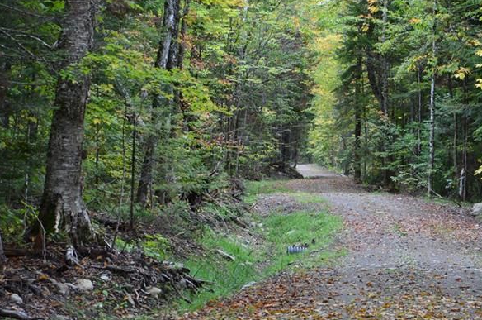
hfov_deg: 13.9
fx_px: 1978
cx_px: 315
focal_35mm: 148
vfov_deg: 9.2
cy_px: 184
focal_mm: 72
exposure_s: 1/80
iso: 400
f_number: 8
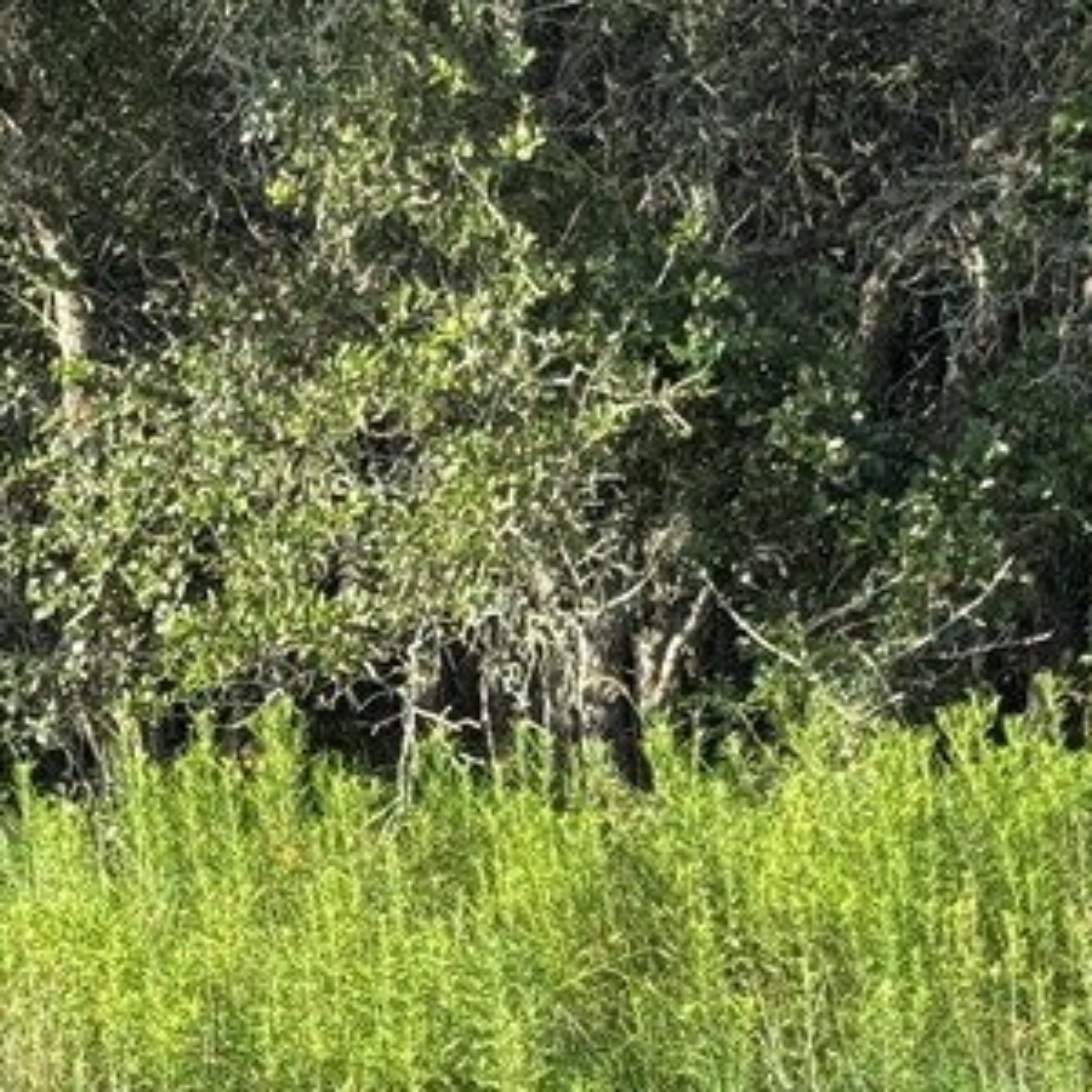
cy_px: 892
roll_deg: +0.2
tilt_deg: -4.3
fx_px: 5175
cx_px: 339
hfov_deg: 12.0
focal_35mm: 145
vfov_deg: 12.0
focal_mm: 6.76
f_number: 1.78
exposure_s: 1/1059
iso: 64
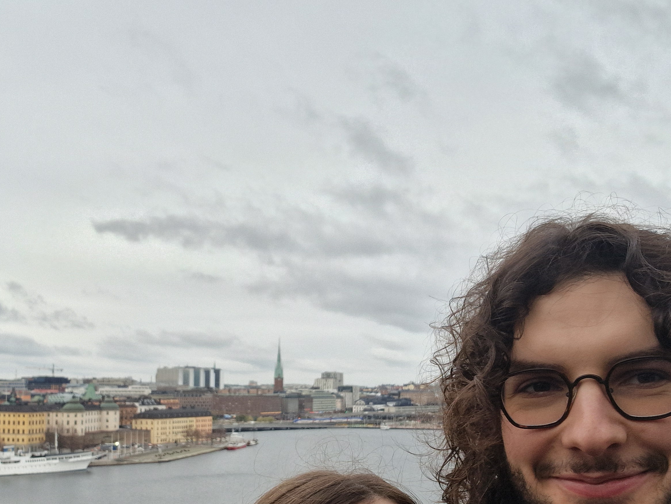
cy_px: 366
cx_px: 285
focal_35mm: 39
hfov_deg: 47.7
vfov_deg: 36.1
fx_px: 756
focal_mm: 3.8
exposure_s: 1/165
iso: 50
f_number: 2.2
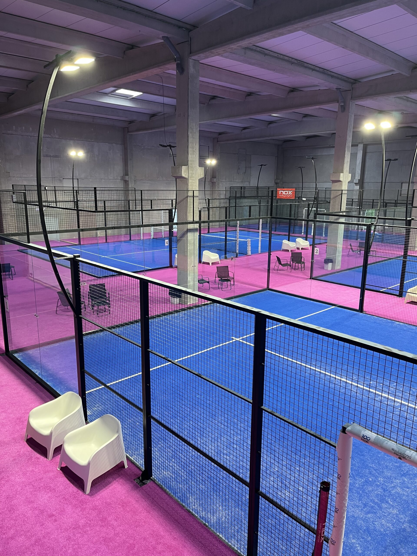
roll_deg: -1.6
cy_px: 278
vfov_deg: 67.3
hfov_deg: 53.1
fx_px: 418
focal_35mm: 26
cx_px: 208
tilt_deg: -15.7
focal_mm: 5.1
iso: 100
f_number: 1.6
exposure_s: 1/50
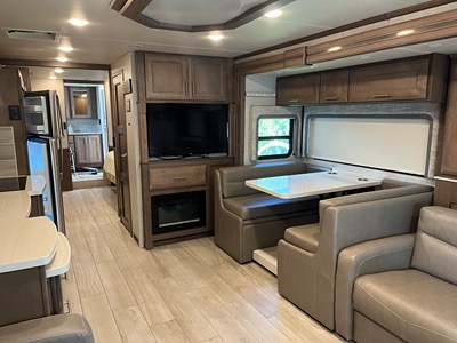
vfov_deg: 53.1
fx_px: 343
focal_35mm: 26
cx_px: 228
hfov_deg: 67.3
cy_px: 172
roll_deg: +0.8
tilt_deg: -10.9
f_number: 1.6
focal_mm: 5.1
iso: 250
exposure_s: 1/60
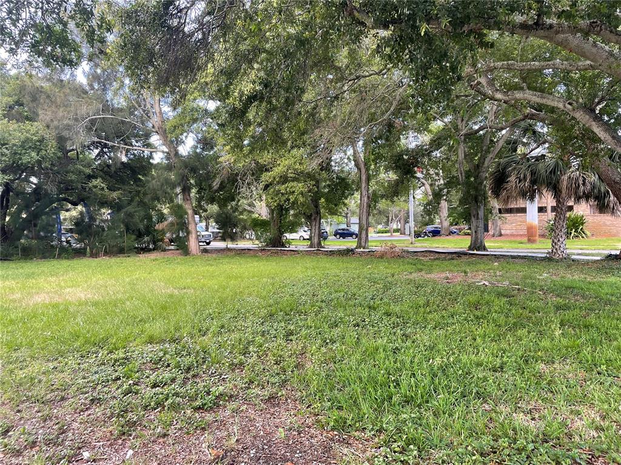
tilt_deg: -0.6
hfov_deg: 67.3
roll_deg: +1.4
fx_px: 466
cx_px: 310
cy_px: 232
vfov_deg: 53.1
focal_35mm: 26
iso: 50
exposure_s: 1/121
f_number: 1.6
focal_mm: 4.2
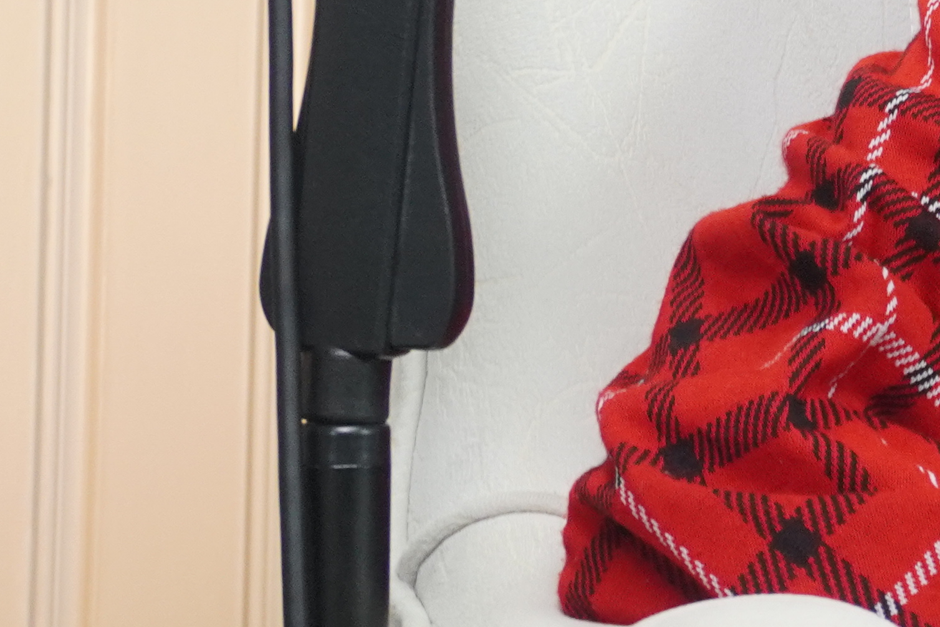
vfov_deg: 7.3
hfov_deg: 10.6
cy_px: -361
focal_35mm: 185
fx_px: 4829
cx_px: 1493
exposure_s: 1/80
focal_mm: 31
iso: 1000
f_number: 6.3
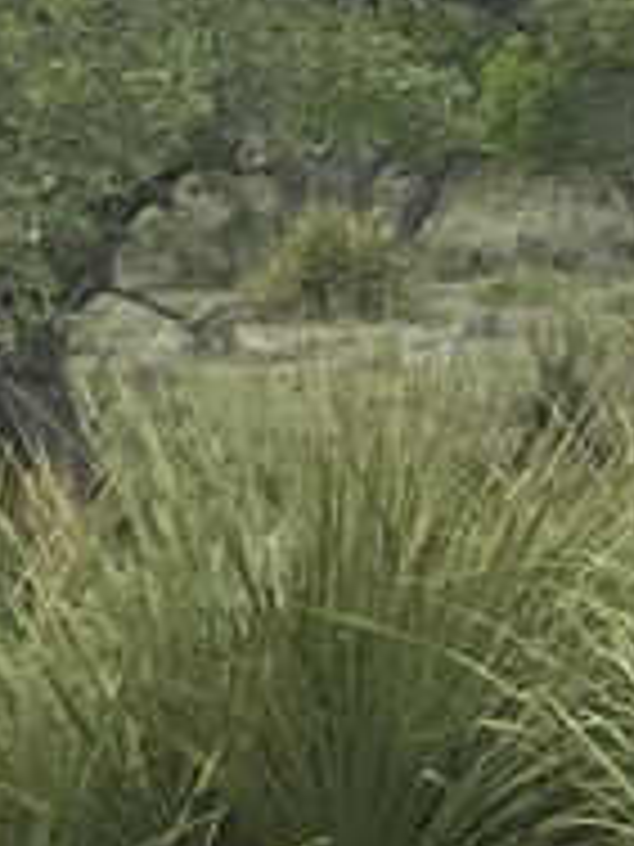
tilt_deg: -0.1
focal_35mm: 399
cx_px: 1812
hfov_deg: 3.6
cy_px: -1318
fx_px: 9744
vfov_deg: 4.8
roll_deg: -0.9
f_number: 2
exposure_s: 1/1996
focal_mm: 6
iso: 20
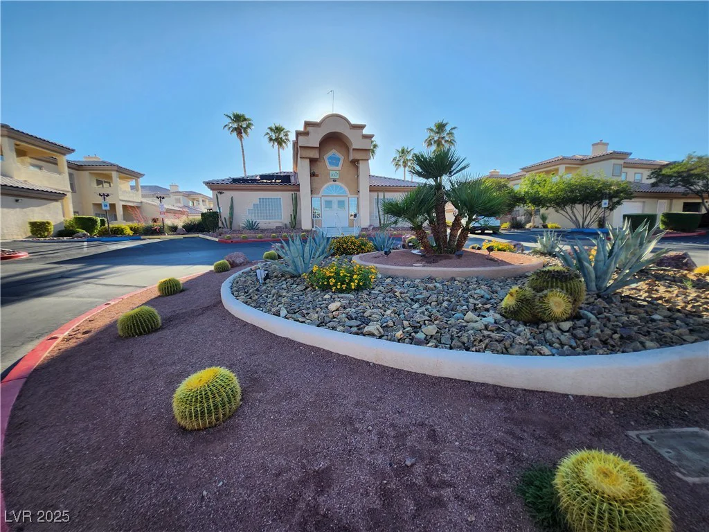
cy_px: 266
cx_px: 354
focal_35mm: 13
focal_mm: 1.7
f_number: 2.2
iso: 32
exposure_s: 1/475
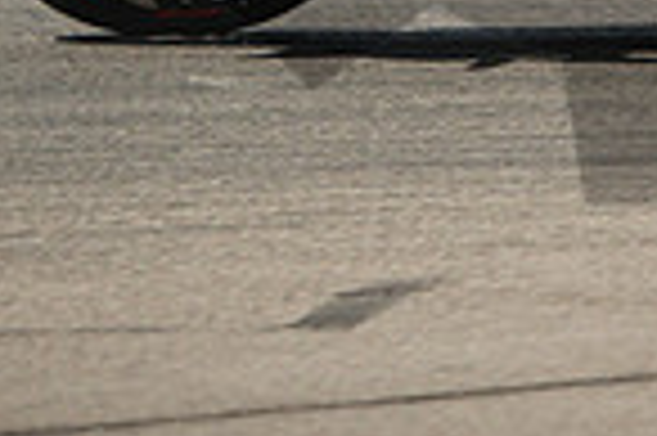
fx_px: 21748
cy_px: -344
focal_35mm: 1193
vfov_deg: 1.1
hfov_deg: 1.7
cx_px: 652
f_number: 2
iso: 1250
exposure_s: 1/1600
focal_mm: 200
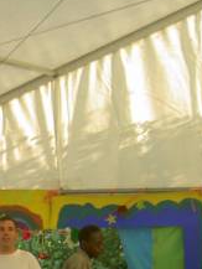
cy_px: 314
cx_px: -239
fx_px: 1119
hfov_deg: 9.5
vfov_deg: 13.4
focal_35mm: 144
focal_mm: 8
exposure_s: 1/80
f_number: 2.8
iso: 100
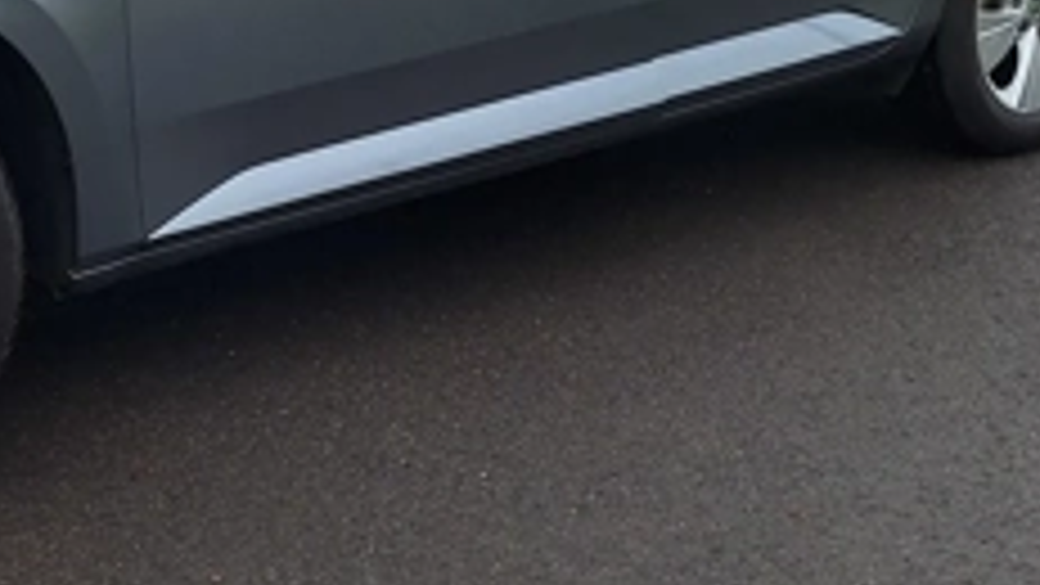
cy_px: -122
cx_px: 180
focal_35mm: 65
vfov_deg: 17.6
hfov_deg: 31.4
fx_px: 1793
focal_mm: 5.54
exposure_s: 1/2857
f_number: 1.8
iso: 40
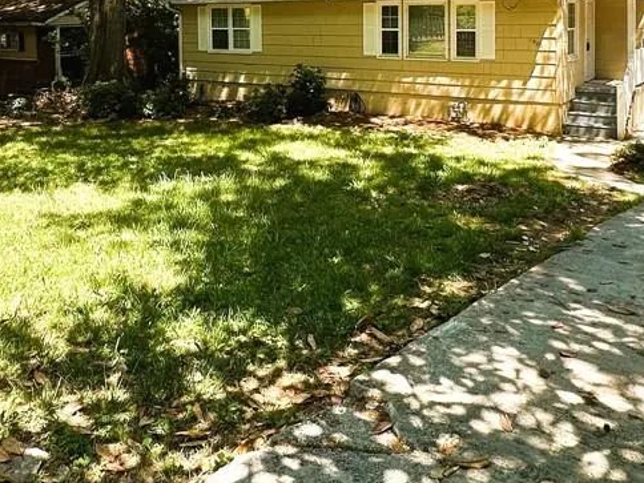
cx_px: 314
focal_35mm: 36
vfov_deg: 36.9
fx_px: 670
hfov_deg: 51.3
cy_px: 39
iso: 40
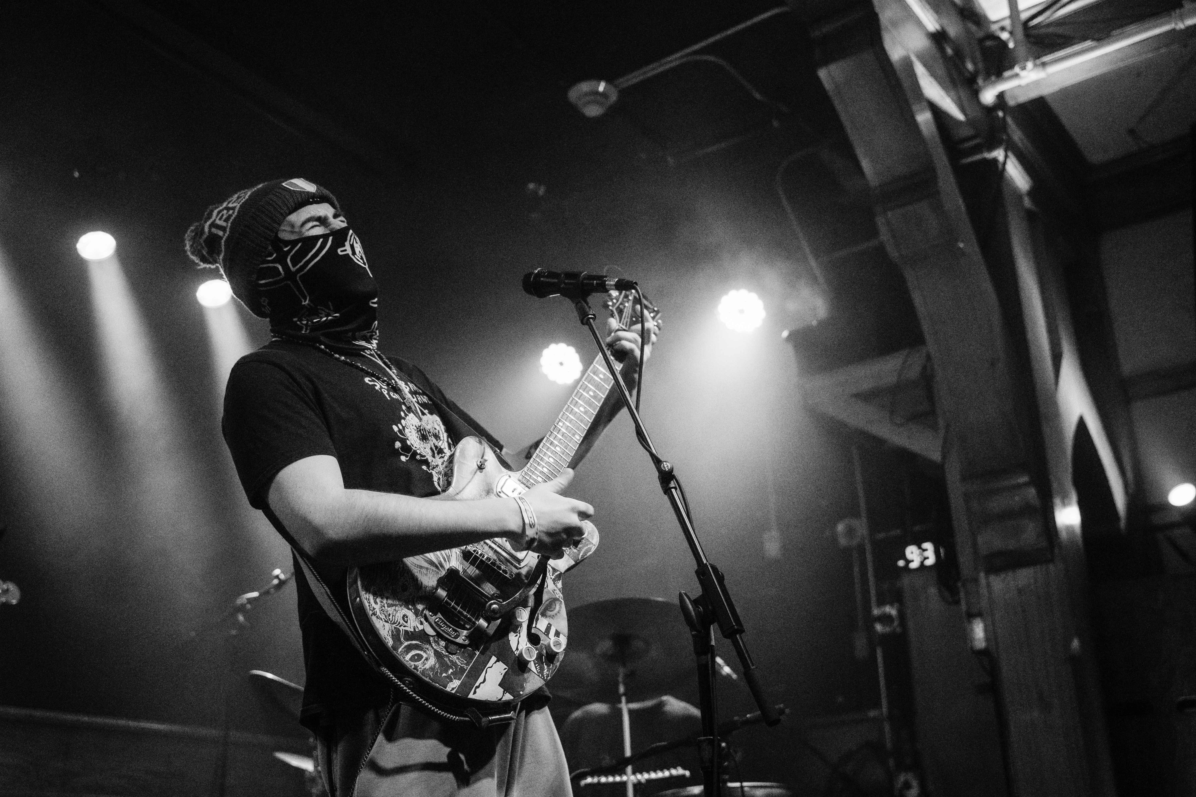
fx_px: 1329
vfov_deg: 33.4
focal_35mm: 40
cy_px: 398
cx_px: 598
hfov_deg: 48.5
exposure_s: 1/100
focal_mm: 40
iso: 12800
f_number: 2.8
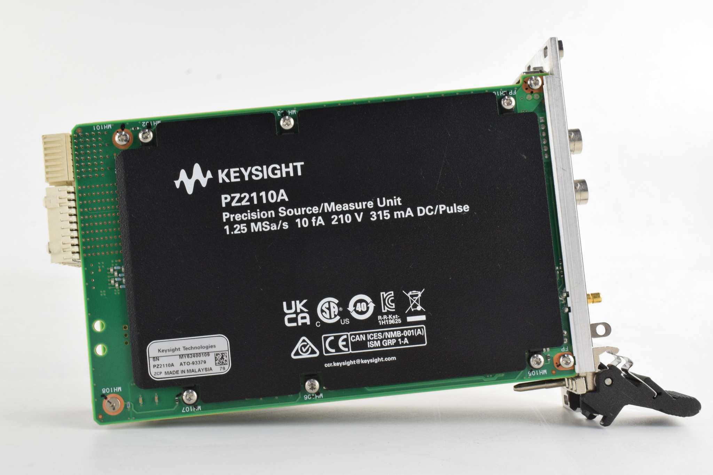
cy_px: 238
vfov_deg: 28.9
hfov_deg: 42.3
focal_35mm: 46
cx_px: 356
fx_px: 921
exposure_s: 1/30
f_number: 22
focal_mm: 31
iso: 1600
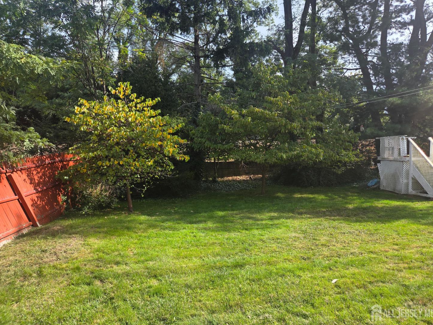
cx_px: 220
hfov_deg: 71.6
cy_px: 157
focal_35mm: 24
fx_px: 300
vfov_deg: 56.8
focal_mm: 5.4
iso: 80
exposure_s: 1/1601
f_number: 1.8
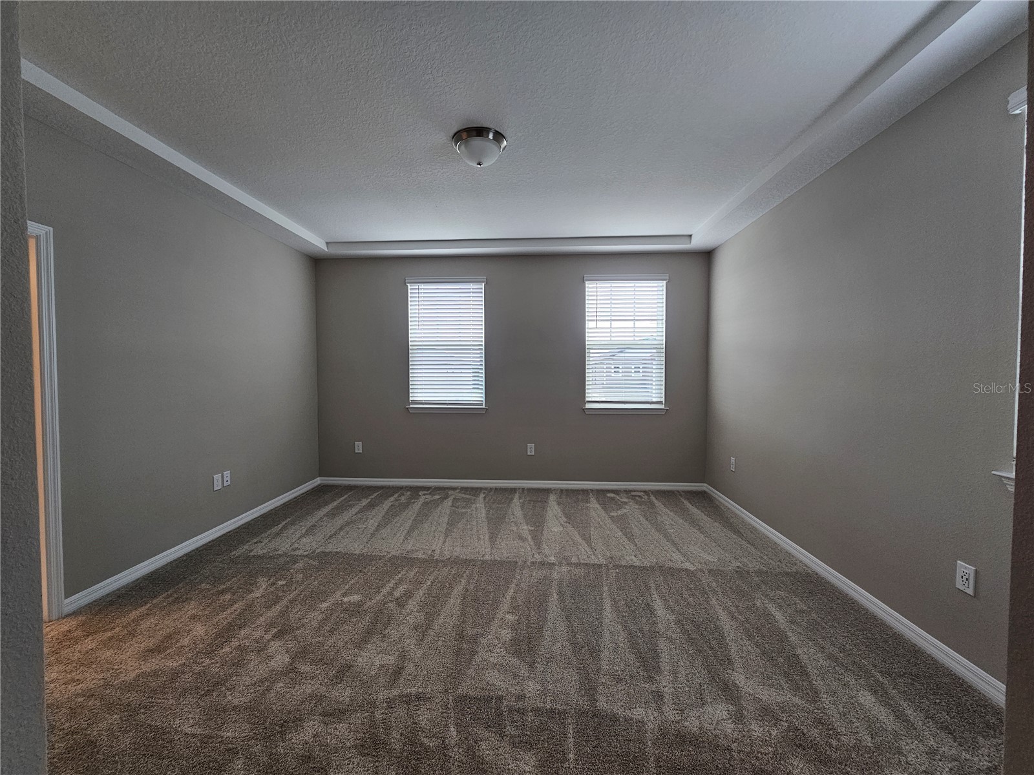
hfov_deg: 106.2
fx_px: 388
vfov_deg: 89.9
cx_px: 517
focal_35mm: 13
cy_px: 388
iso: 50
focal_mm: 2.2
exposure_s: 1/60
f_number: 2.2
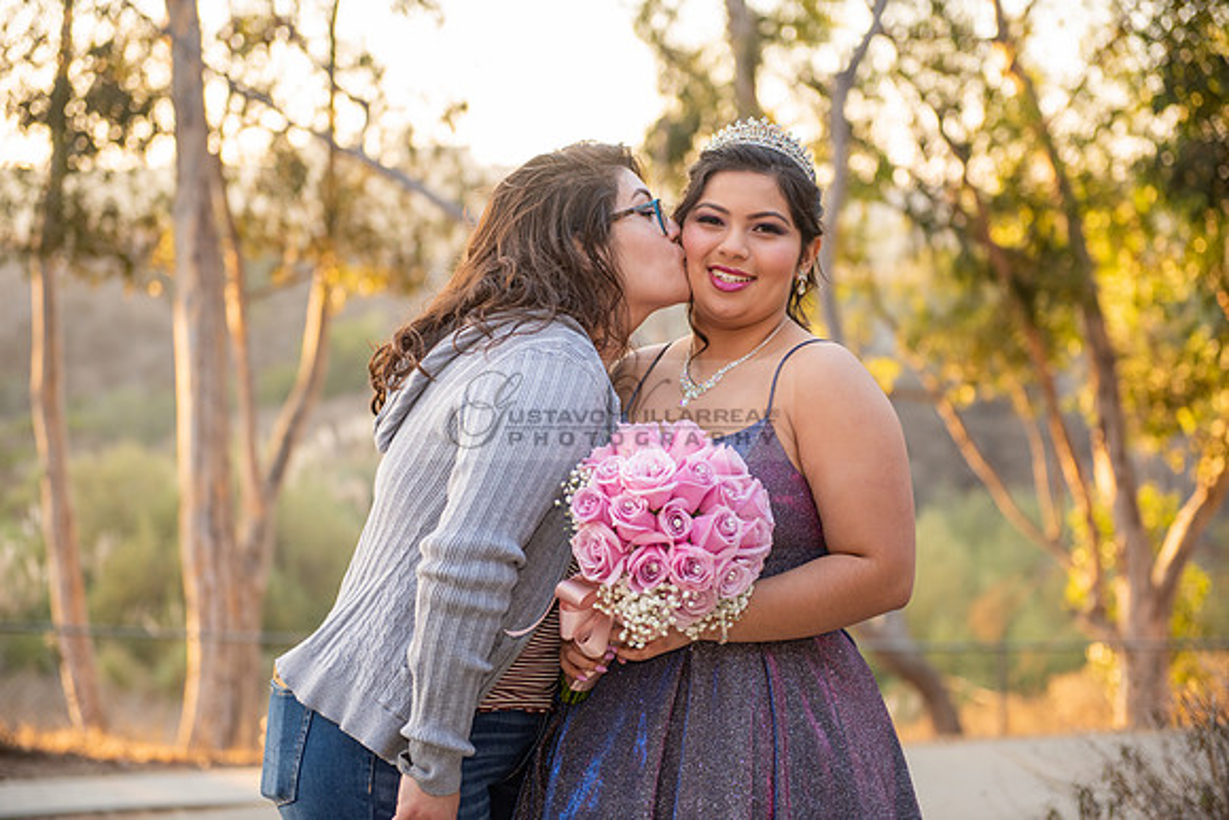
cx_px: 614
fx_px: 2390
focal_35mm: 70
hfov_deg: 28.8
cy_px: 410
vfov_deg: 19.5
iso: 200
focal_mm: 70
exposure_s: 1/160
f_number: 3.2
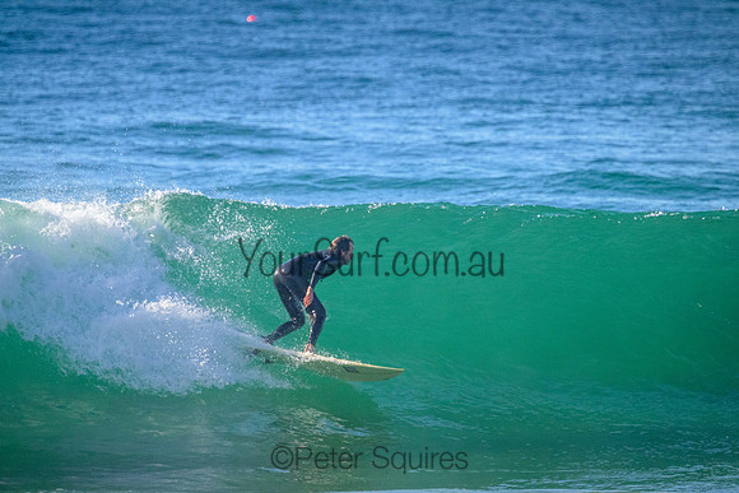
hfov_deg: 2.6
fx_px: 16425
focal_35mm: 800
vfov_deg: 1.7
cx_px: 370
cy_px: 246
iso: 4500
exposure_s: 1/2000
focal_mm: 800
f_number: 11
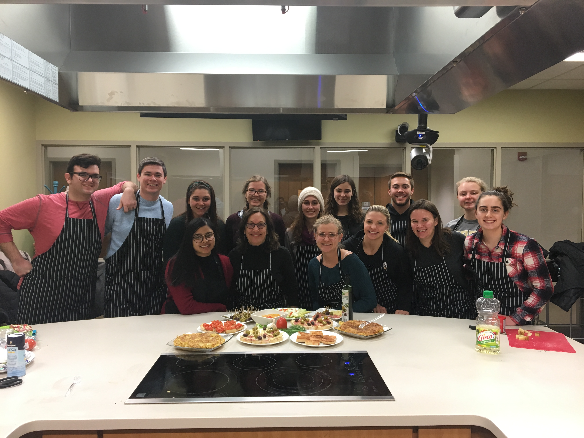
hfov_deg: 61.7
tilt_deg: -1.1
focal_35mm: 29
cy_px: 219
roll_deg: -0.8
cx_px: 292
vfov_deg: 48.2
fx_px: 489
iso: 80
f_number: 2.2
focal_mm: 4.15
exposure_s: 1/30
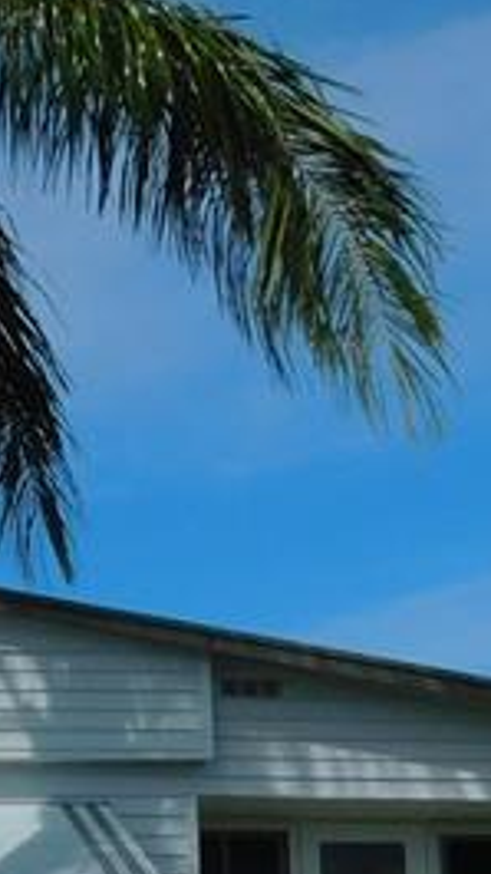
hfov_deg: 11.5
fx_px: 2246
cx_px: -428
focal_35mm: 97
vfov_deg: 21.8
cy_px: 663
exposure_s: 1/1000
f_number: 6
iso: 125
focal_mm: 4
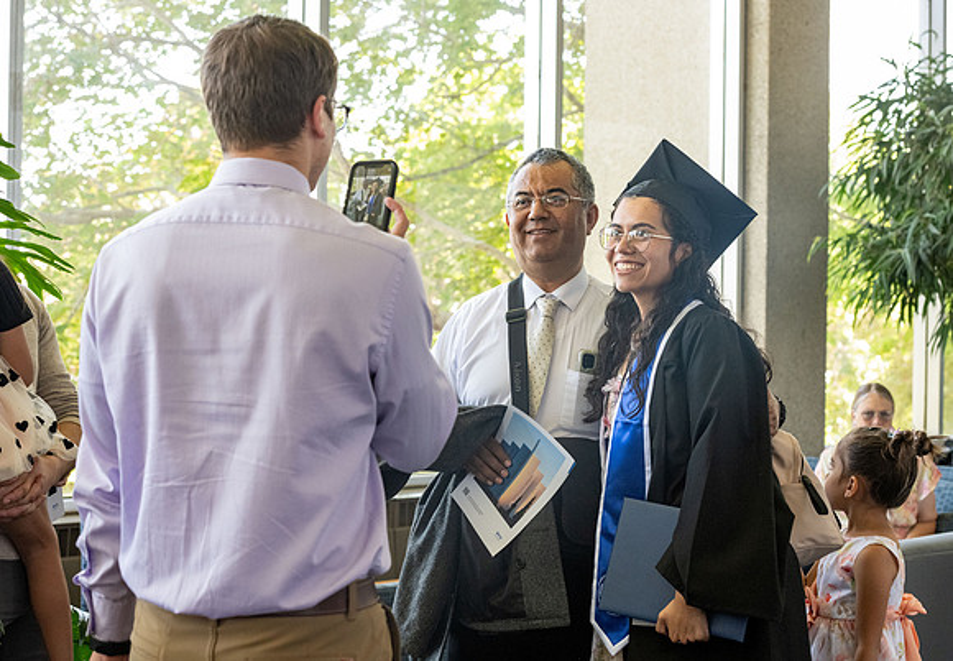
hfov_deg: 27.7
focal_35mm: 72
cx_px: 457
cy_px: 330
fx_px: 1929
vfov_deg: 19.4
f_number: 4
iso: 2500
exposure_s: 1/200
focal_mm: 70
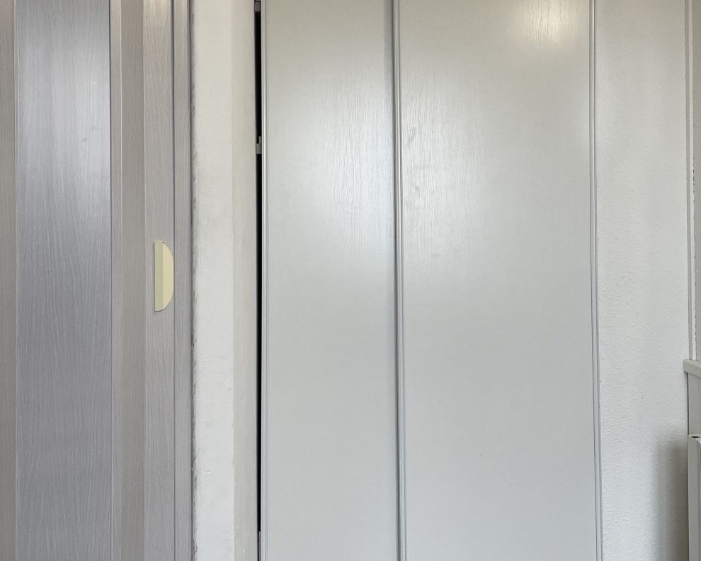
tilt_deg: +0.6
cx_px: 391
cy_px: 203
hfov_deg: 44.7
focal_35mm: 41
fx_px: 851
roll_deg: +0.5
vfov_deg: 36.2
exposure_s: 1/100
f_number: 1.6
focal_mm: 4.2
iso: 80
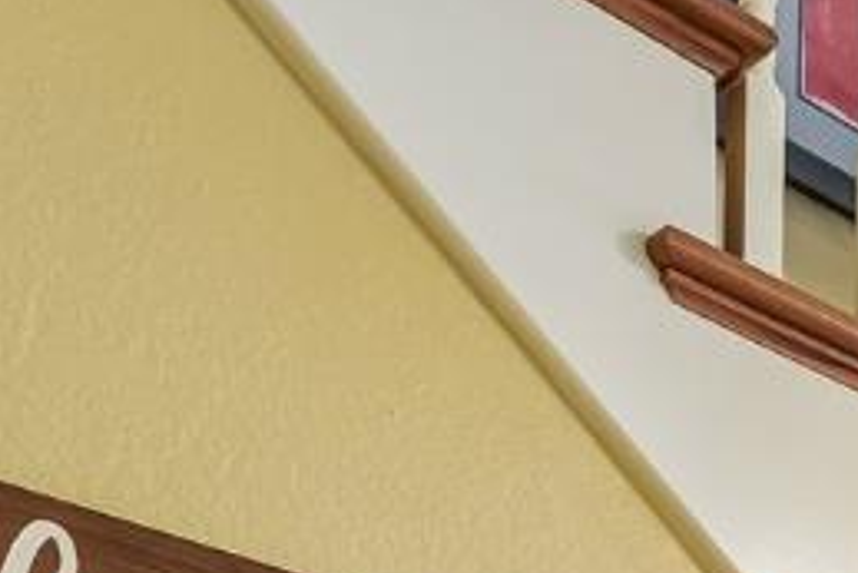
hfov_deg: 17.0
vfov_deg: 12.3
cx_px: 1792
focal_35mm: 81
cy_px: 1482
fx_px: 1931
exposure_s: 1/13
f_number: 9
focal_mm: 14
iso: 640
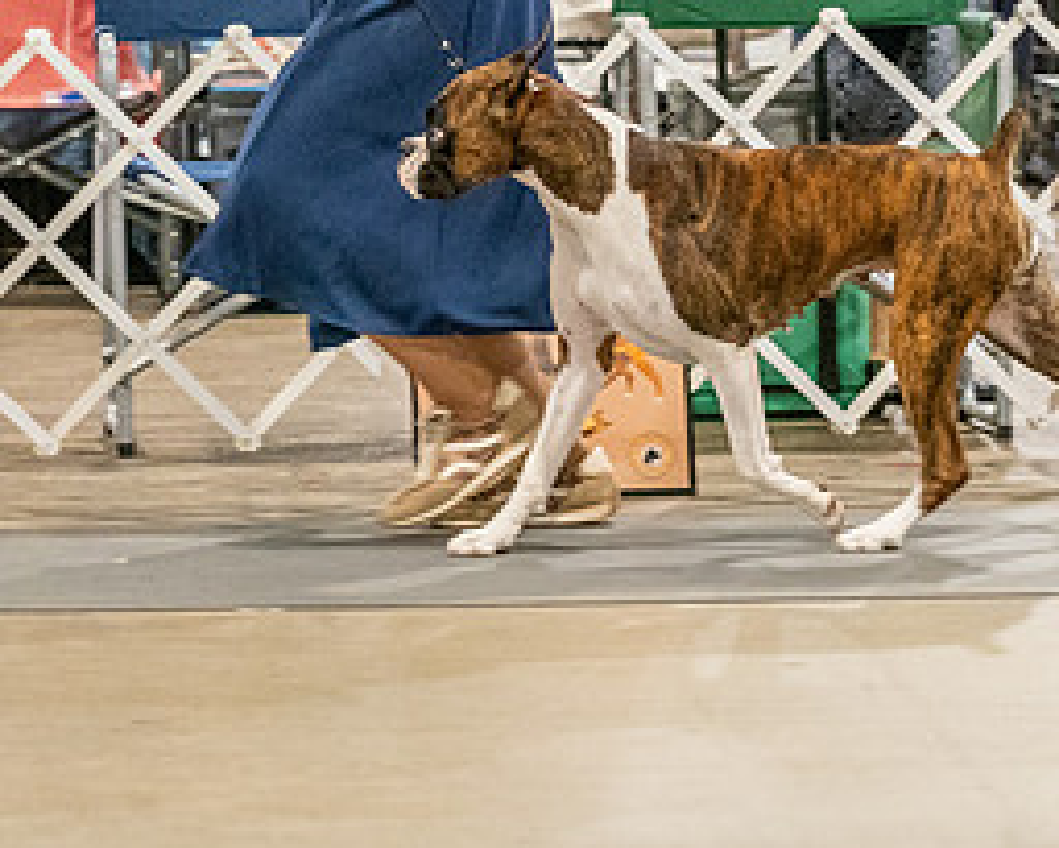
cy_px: -29
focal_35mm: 270
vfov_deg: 5.7
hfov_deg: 7.2
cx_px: 602
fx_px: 8466
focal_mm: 109
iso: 6400
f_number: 3.5
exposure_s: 1/250
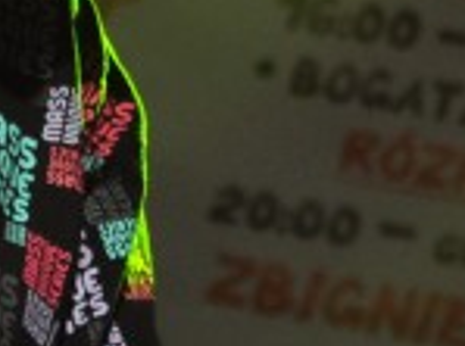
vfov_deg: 1.5
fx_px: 13645
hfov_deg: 2.0
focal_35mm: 1018
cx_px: -44
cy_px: 165
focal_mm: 105
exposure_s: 1/60
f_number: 5.6
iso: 720
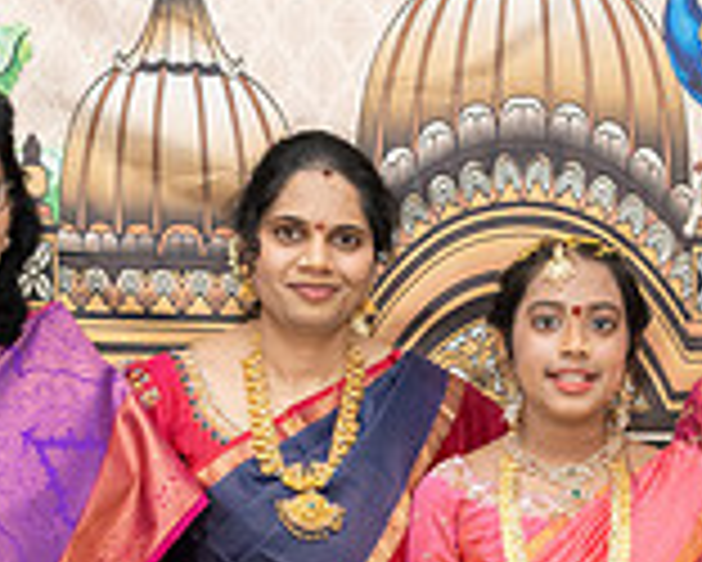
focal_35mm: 104
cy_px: 549
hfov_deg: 18.4
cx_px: 483
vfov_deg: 14.6
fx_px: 2162
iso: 800
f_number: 3.5
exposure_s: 1/160
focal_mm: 25
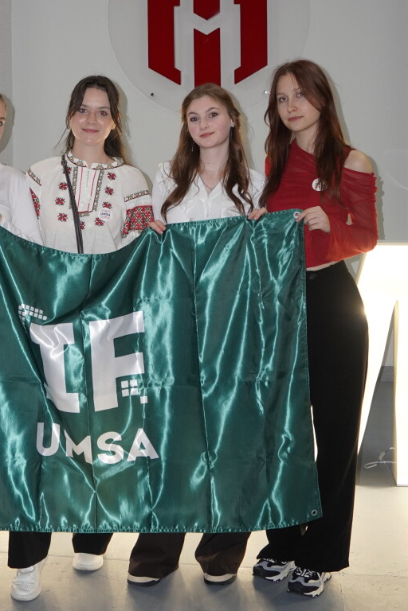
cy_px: 176
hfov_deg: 20.7
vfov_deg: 30.6
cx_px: 93
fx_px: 1105
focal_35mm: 65
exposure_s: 1/125
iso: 800
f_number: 5
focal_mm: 26
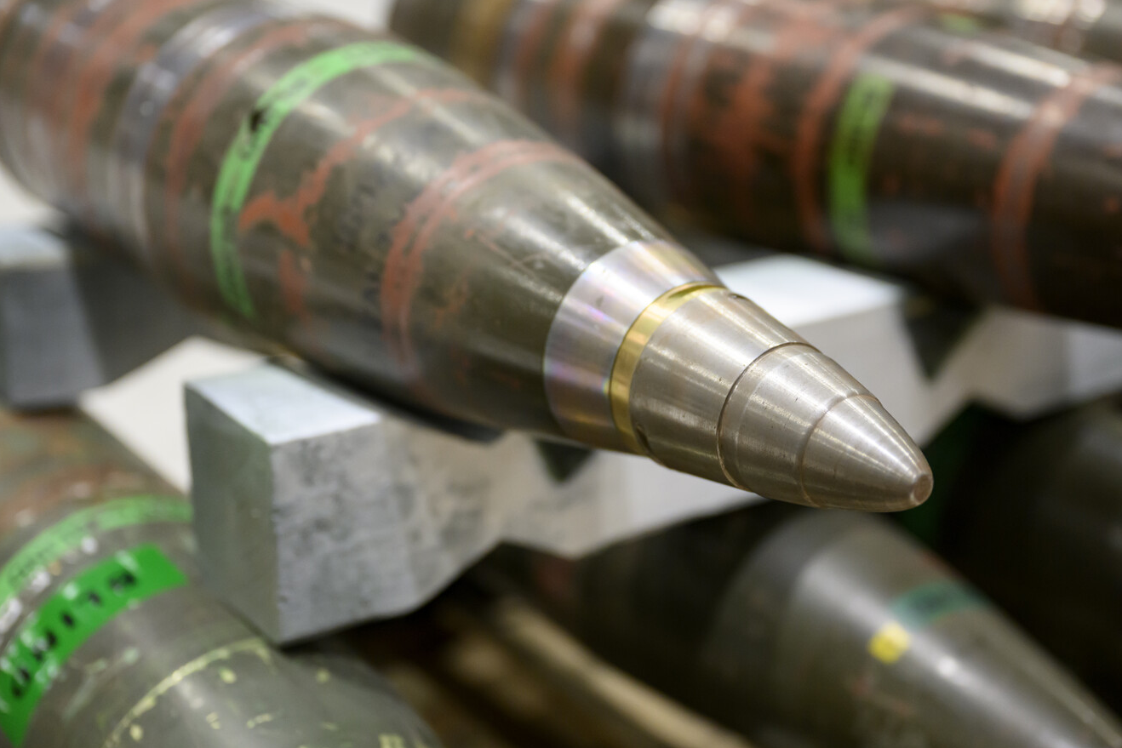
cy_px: 374
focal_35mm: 51
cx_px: 589
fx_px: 1590
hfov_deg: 38.9
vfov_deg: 26.5
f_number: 2.8
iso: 4000
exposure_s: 1/400
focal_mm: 42
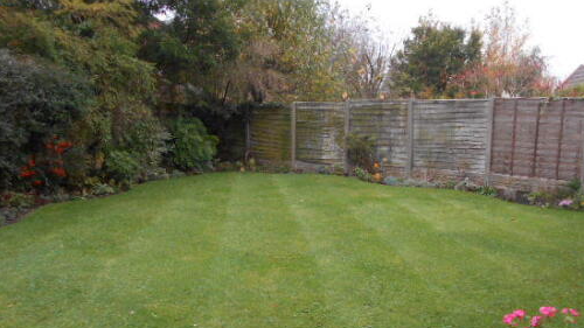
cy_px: 226
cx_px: 338
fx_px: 511
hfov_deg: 59.2
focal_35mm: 33
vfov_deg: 35.2
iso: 80
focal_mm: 4.6
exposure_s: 1/30
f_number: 3.2
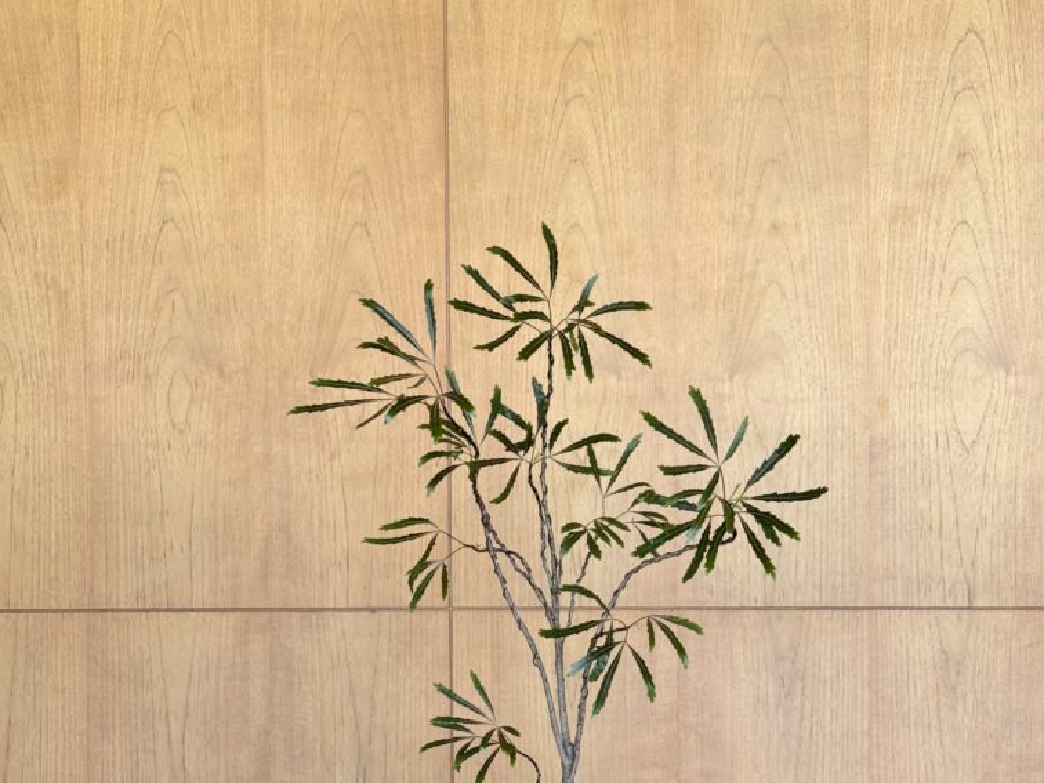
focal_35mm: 65
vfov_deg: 22.5
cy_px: 510
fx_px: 1960
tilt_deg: +0.1
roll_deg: +0.7
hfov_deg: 29.8
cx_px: 520
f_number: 1.78
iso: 64
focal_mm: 6.76
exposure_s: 1/121
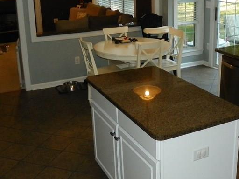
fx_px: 359
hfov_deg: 36.6
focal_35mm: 52
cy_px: 62
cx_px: 149
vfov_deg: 27.9
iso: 200
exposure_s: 1/125
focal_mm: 4.6
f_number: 2.8
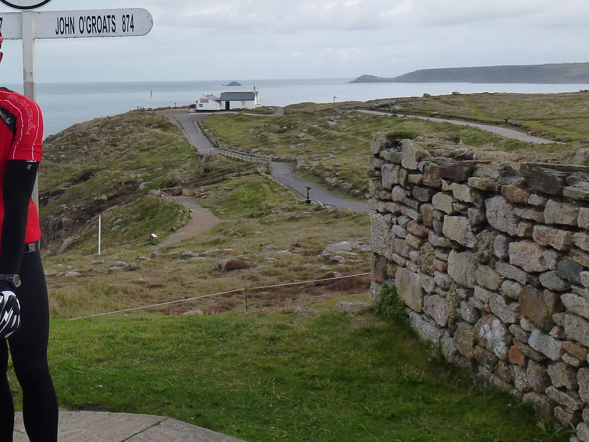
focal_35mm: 47
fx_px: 800
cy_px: 154
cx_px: 92
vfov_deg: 30.7
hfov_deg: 38.4
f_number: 4
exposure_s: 1/250
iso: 160
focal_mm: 4.3
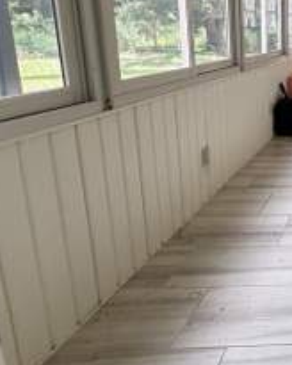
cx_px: 413
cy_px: 103
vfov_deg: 53.8
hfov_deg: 30.8
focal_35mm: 32
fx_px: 346
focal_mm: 2.22
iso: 200
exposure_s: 1/60
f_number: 2.2
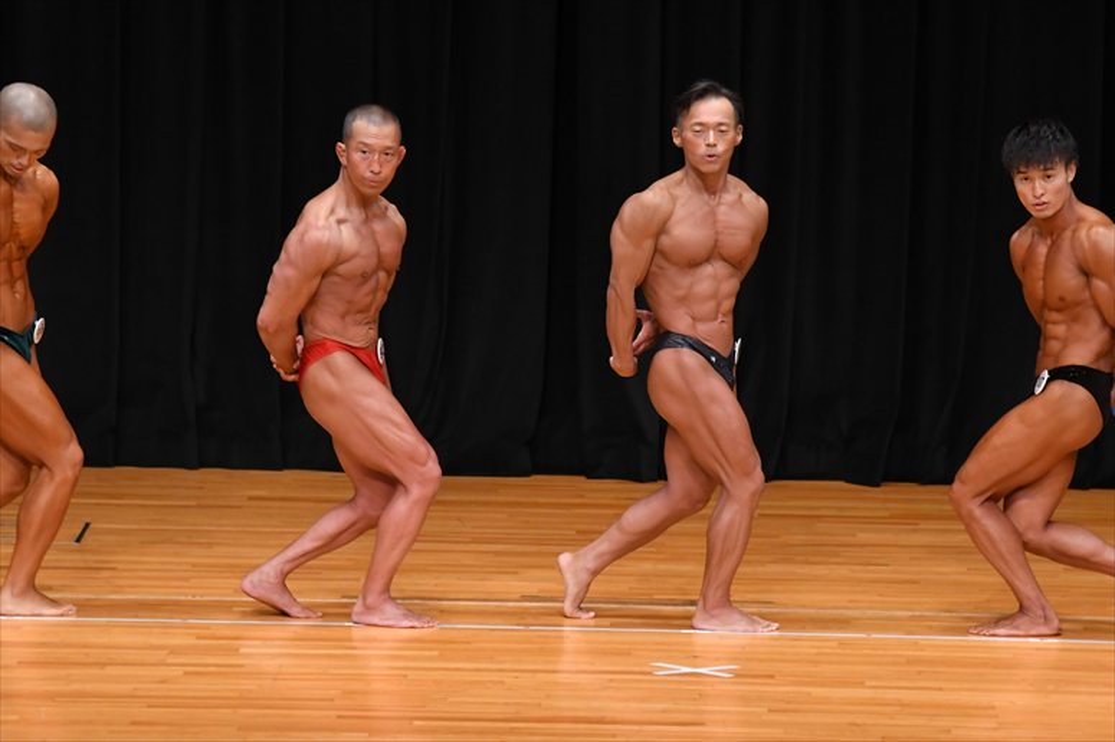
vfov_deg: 5.4
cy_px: 371
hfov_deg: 8.1
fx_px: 7894
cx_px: 558
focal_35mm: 255
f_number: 5.6
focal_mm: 170
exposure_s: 1/400
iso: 3200
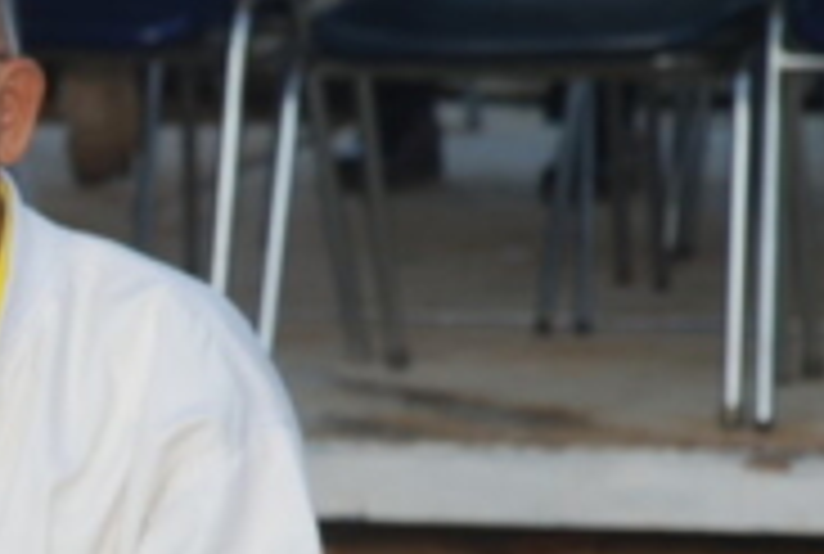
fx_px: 12046
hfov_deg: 3.9
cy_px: 601
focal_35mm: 525
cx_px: -455
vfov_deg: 2.6
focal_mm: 100
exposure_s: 1/160
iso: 200
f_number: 6.3
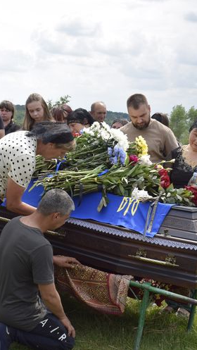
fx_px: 638
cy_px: 175
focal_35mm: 69
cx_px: 103
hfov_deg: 17.6
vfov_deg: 30.6
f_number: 7.1
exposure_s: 1/200
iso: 100
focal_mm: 29
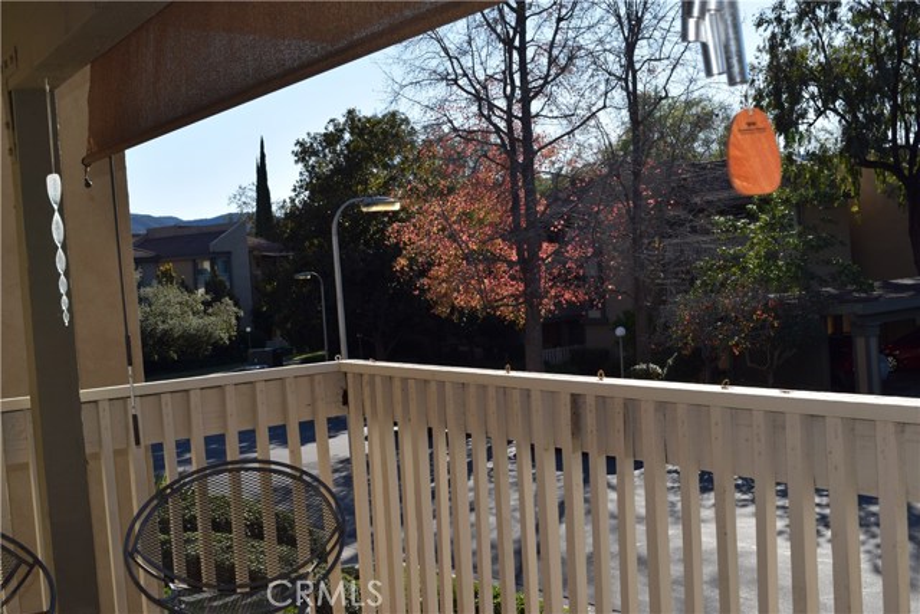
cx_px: 460
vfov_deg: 30.9
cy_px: 307
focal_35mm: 44
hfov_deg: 45.0
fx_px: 1112
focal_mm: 29
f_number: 10
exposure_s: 1/200
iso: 100
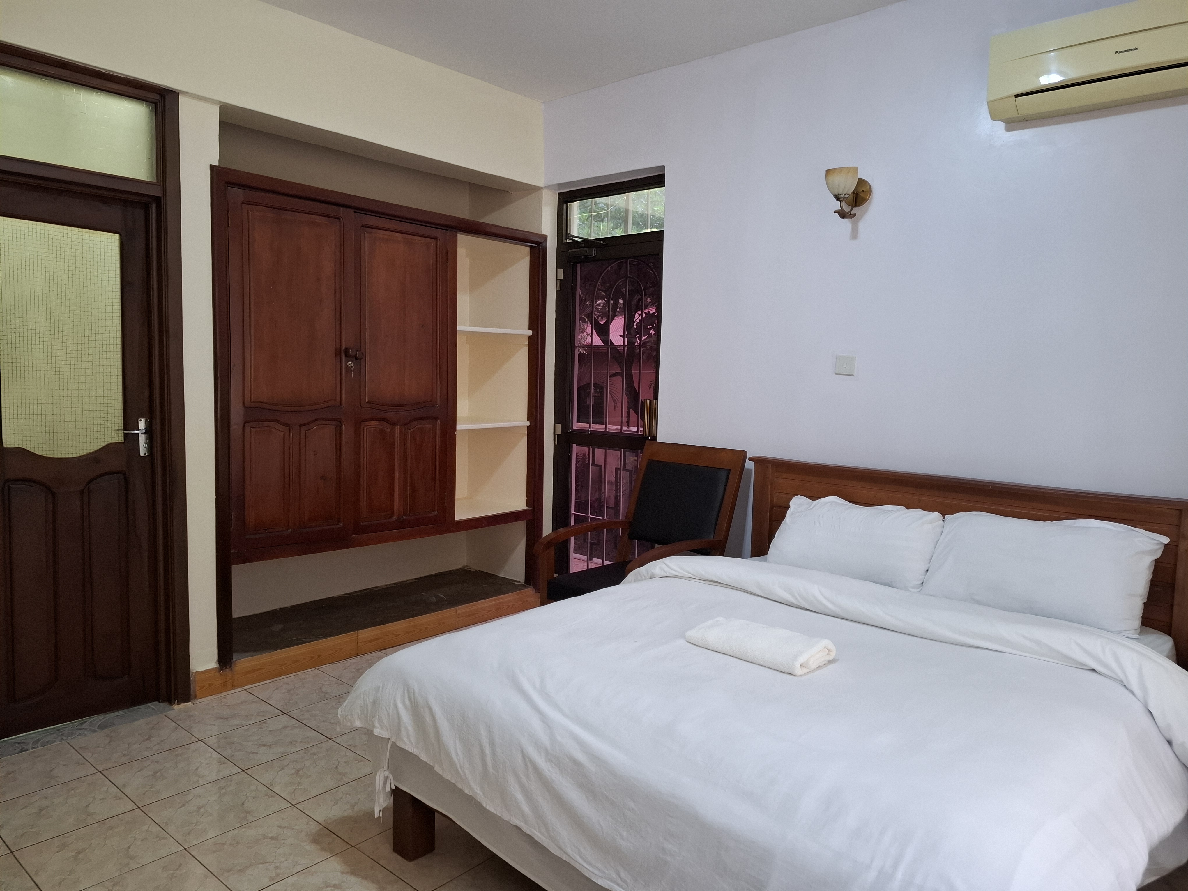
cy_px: 446
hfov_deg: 73.9
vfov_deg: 58.9
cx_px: 594
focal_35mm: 23
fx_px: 789
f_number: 1.8
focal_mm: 5.54
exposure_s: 1/30
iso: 250
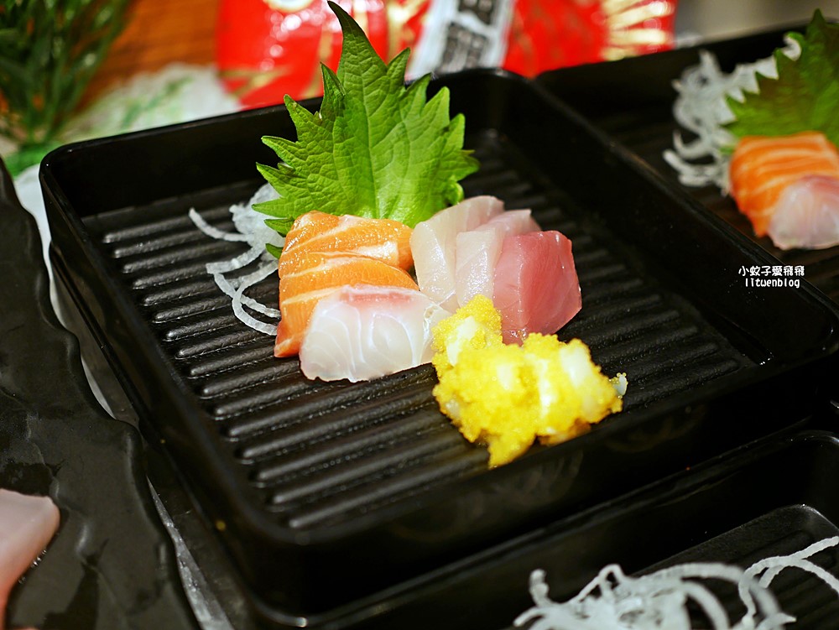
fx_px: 1212
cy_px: 315
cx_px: 420
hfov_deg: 38.2
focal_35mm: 50
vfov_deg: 29.1
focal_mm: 25
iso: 200
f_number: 1.8
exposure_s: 1/400
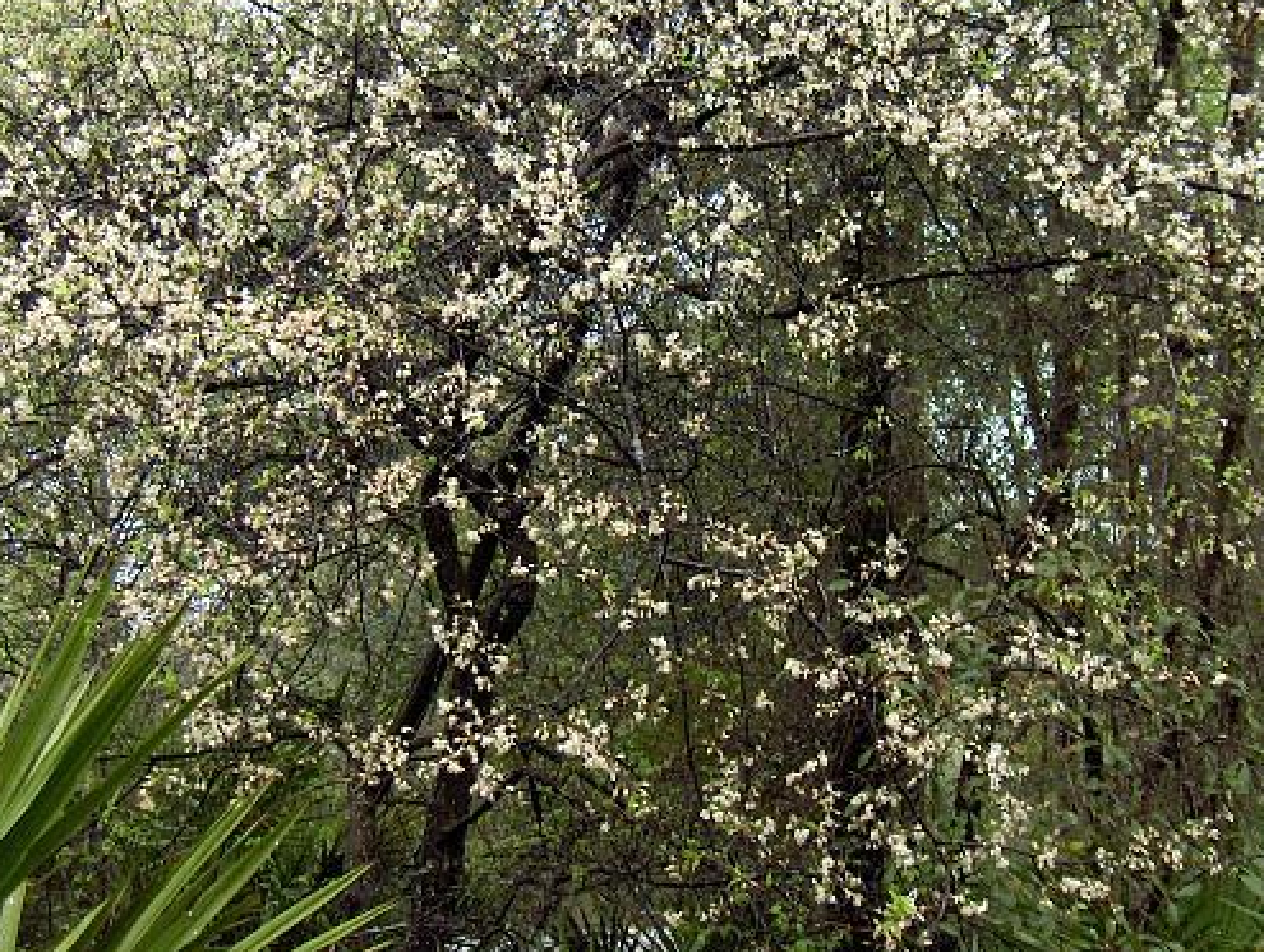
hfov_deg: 30.7
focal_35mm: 63
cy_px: 368
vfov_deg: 23.3
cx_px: 682
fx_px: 2304
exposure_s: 1/112
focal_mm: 8
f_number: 2.8
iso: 200
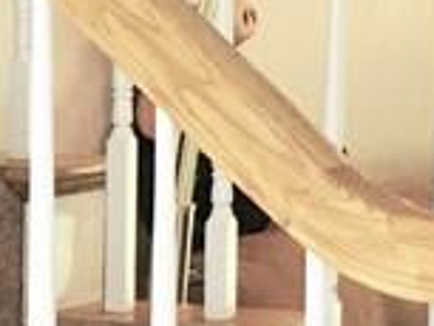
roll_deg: +1.0
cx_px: -230
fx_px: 2434
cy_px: 516
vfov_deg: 7.5
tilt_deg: -11.5
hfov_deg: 9.9
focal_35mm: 194
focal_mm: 4.15
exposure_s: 1/30
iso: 25
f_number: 2.2
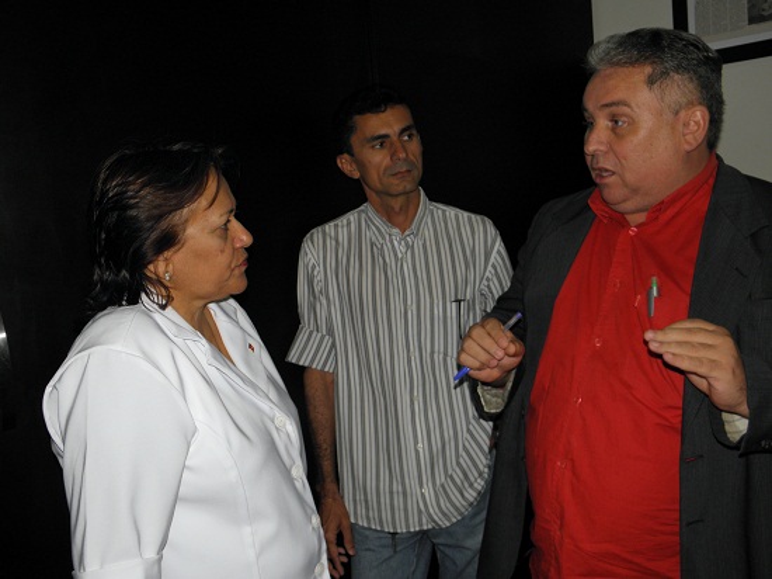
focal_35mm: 36
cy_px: 290
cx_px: 386
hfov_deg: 51.4
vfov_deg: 39.6
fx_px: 803
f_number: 3.7
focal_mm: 6.4
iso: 100
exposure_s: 1/60
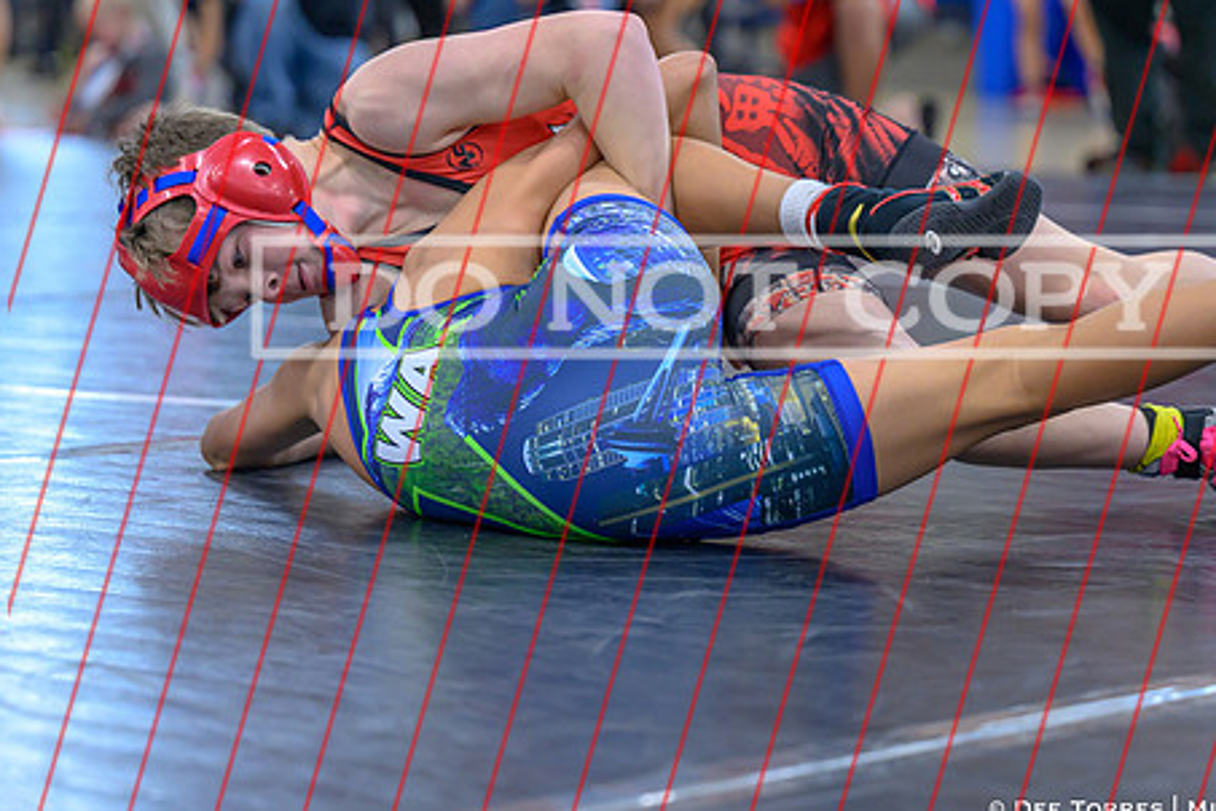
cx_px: 630
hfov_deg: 14.6
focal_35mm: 141
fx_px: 4762
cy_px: 318
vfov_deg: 9.7
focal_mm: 85
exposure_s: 1/800
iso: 1800
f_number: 2.8
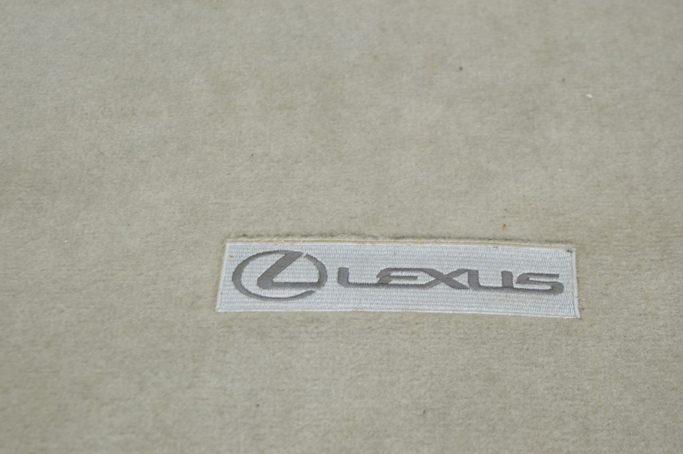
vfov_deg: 16.5
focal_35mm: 82
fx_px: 1564
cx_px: 342
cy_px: 227
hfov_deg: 24.6
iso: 400
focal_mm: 55
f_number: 5.6
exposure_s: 1/20
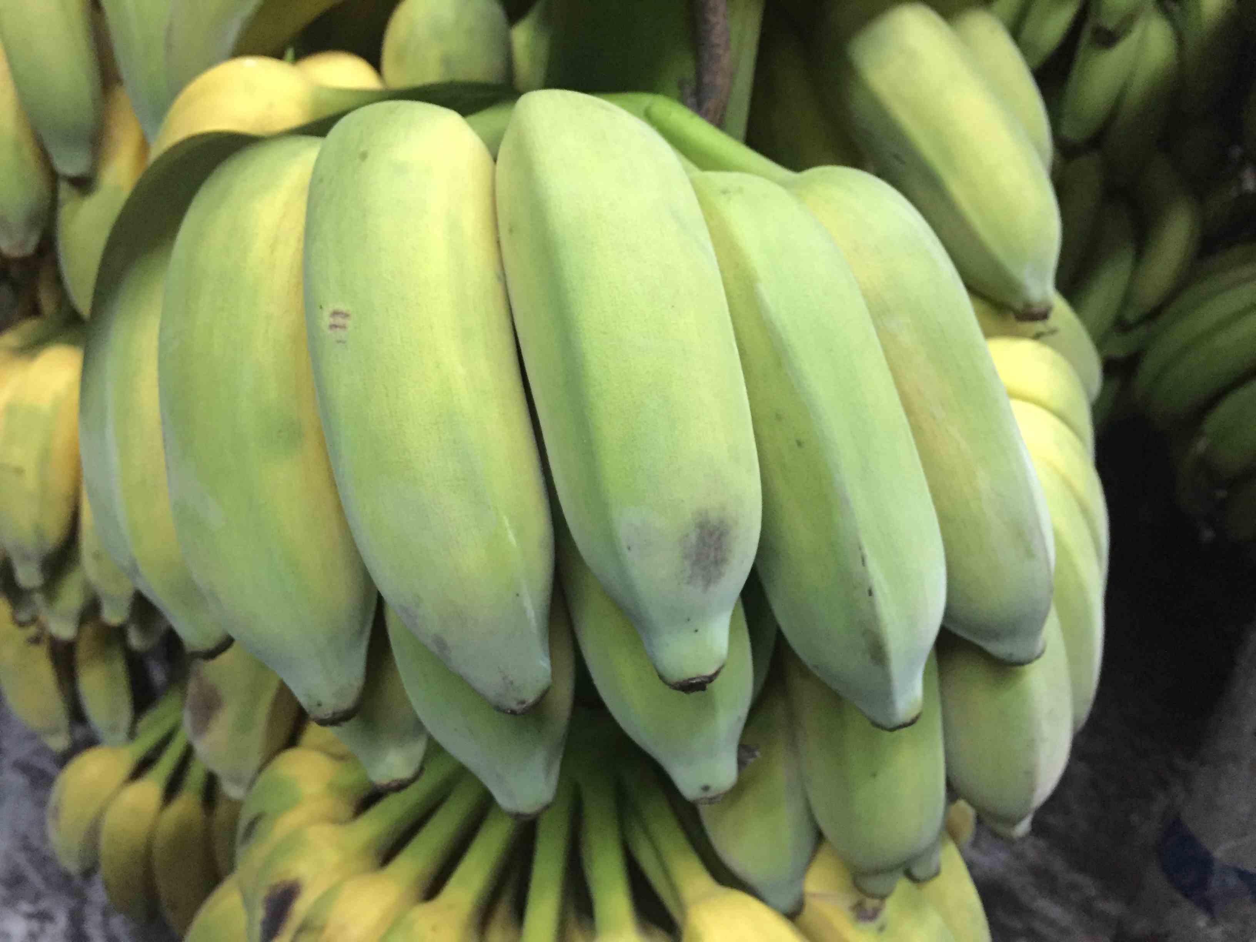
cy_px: 471
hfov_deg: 61.7
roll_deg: -2.4
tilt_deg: -33.5
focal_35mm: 29
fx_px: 1052
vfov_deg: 48.2
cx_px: 628
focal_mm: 4.15
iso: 640
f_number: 2.2
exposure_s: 1/17
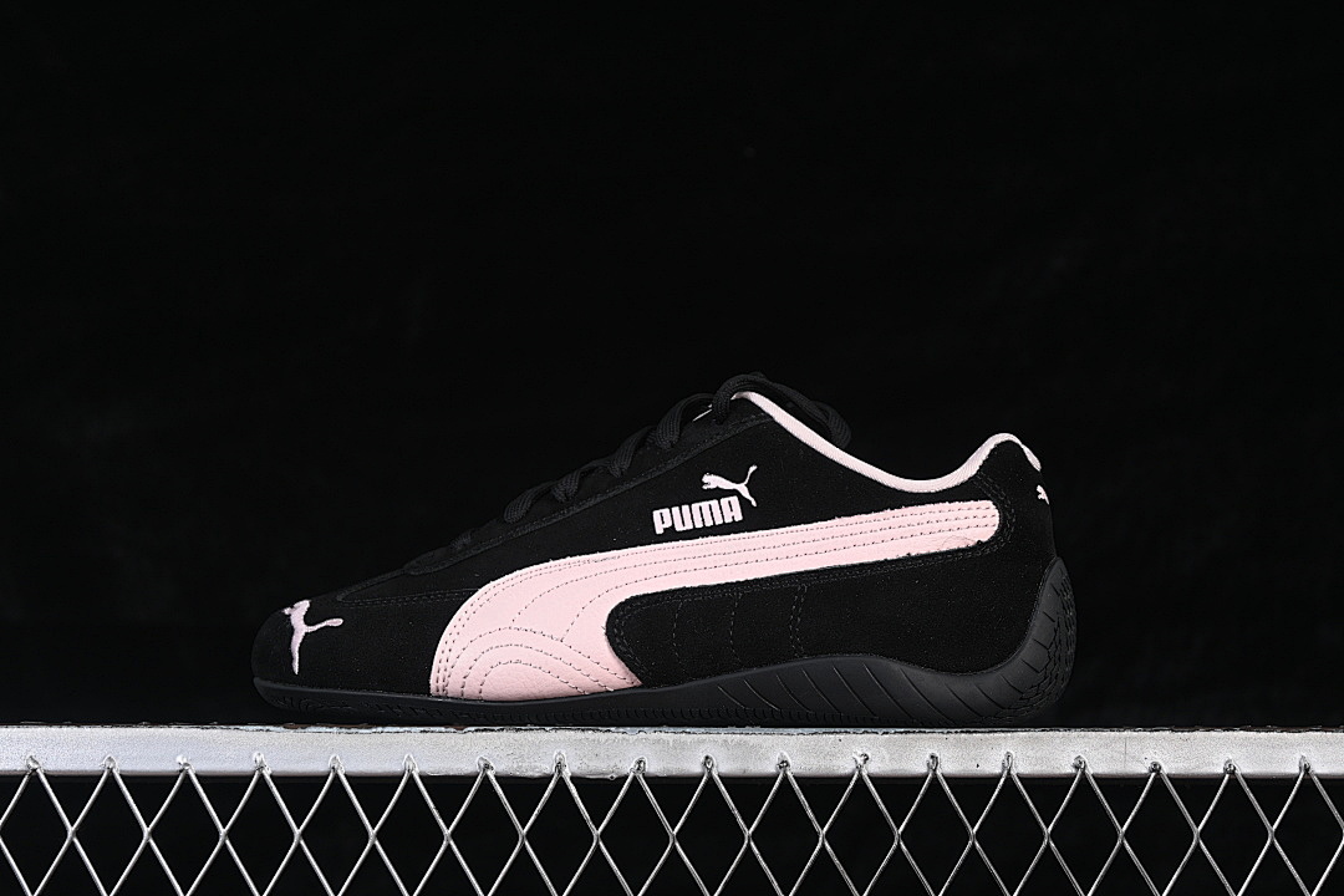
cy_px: 448
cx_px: 672
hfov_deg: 27.0
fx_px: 2800
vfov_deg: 18.2
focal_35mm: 75
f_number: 6.3
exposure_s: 1/60
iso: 160
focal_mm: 50
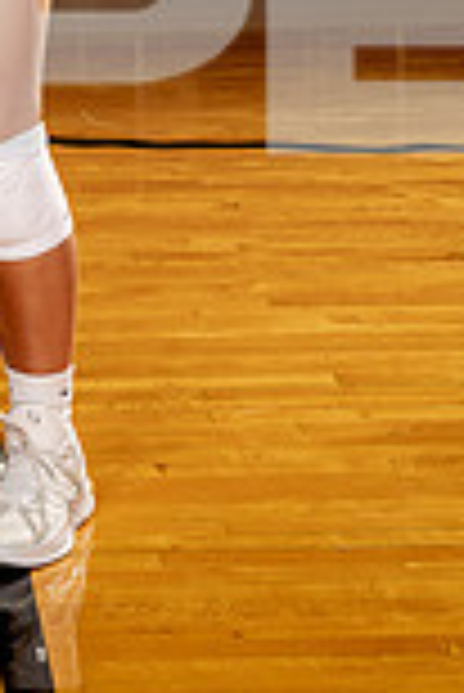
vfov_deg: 14.1
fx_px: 2643
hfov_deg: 9.9
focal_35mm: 137
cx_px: -90
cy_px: -297
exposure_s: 1/250
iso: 100
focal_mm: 47
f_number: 8
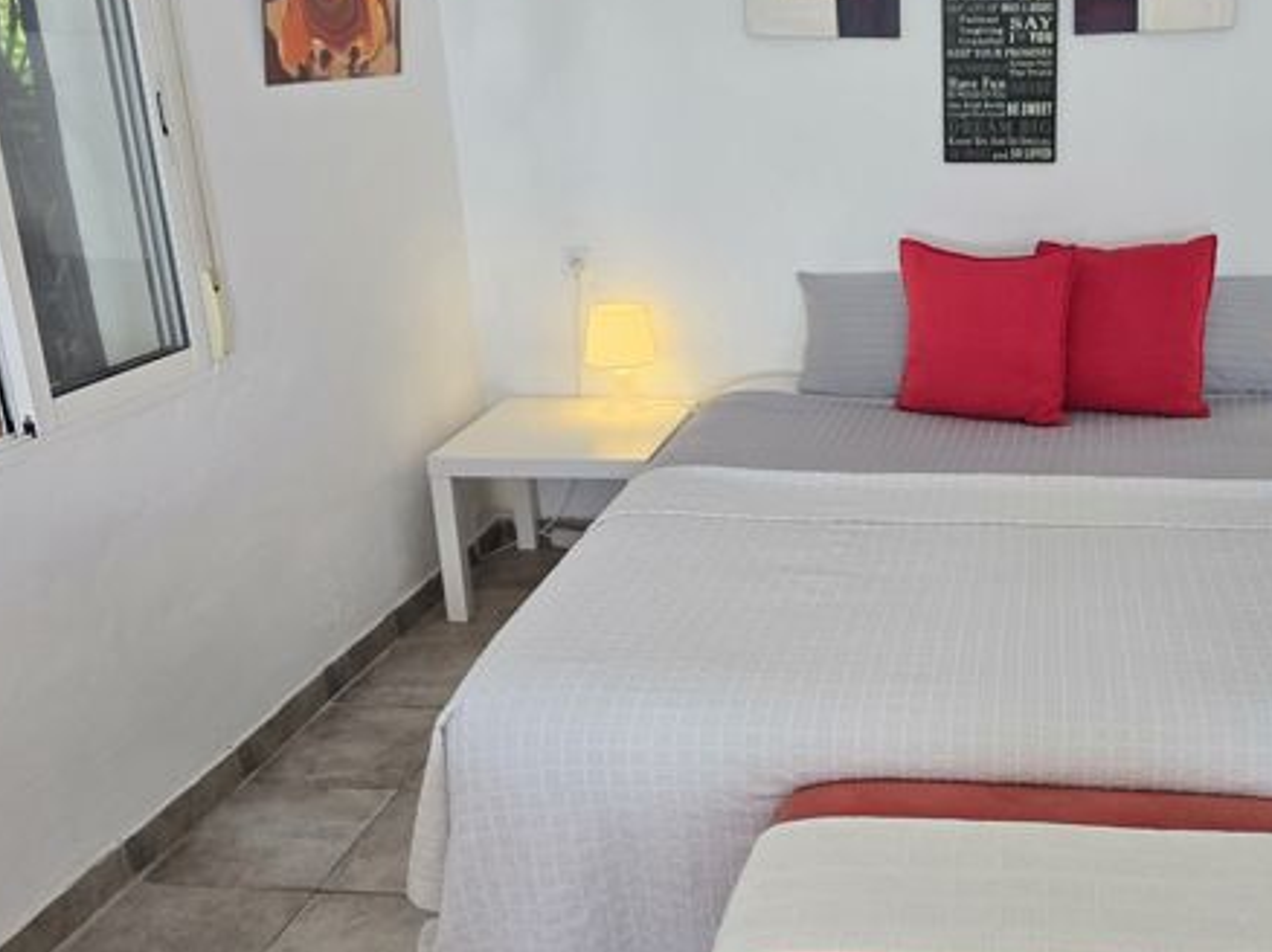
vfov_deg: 38.6
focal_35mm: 37
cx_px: 980
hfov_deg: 47.9
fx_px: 1359
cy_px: 444
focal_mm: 6.3
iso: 125
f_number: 1.7
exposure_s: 1/100
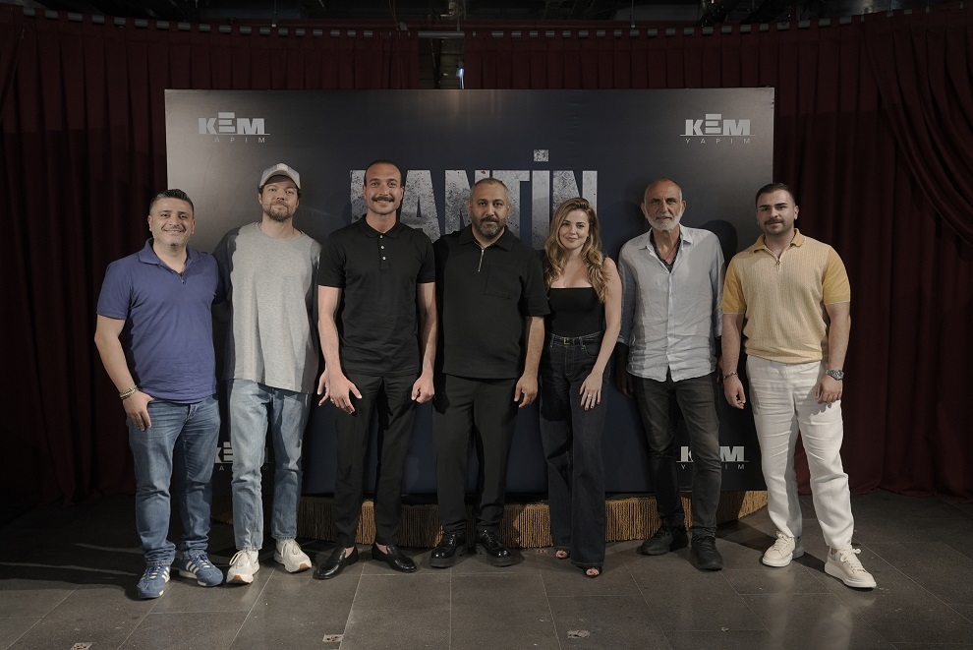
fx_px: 946
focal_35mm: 35
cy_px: 325
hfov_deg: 54.4
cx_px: 486
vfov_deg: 37.9
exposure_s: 1/160
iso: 1600
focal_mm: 35
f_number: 2.8
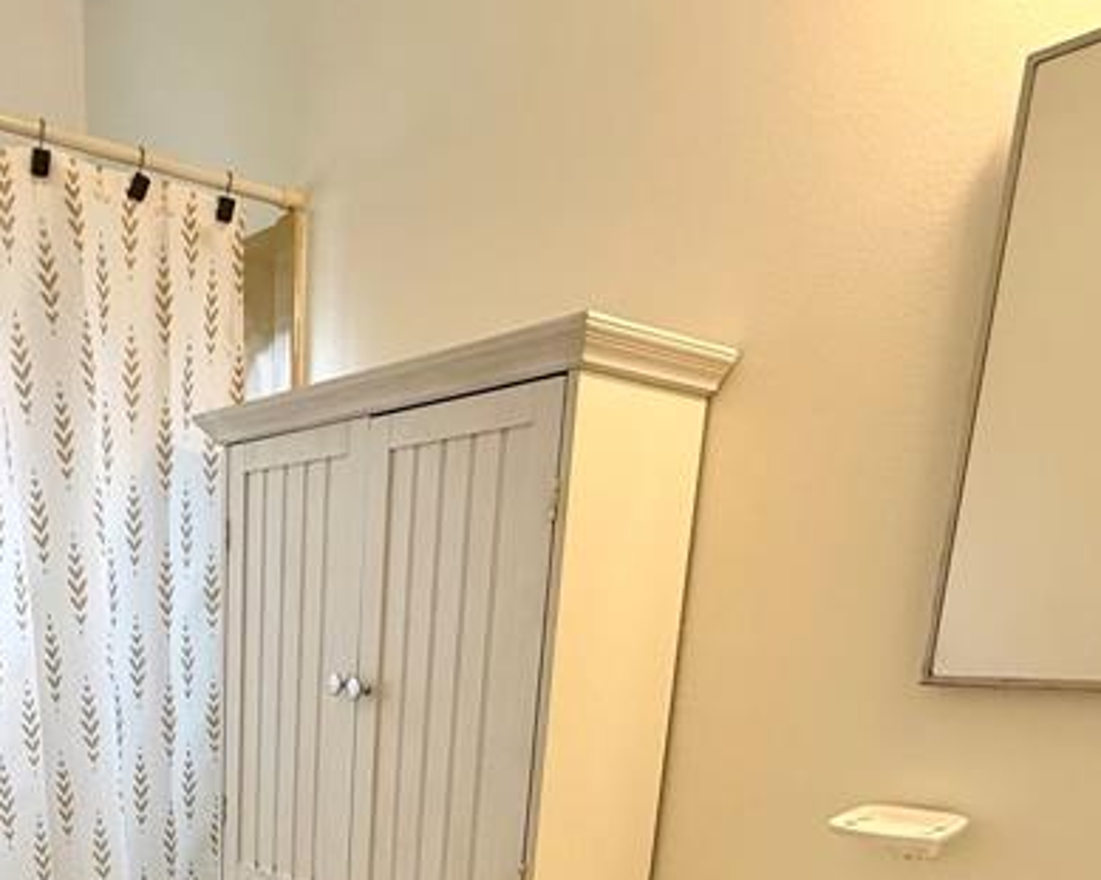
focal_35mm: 36
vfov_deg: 34.7
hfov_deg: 48.3
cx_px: 269
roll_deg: -0.7
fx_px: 1173
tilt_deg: -16.3
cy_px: 996
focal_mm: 2.22
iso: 125
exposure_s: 1/120
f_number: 2.2
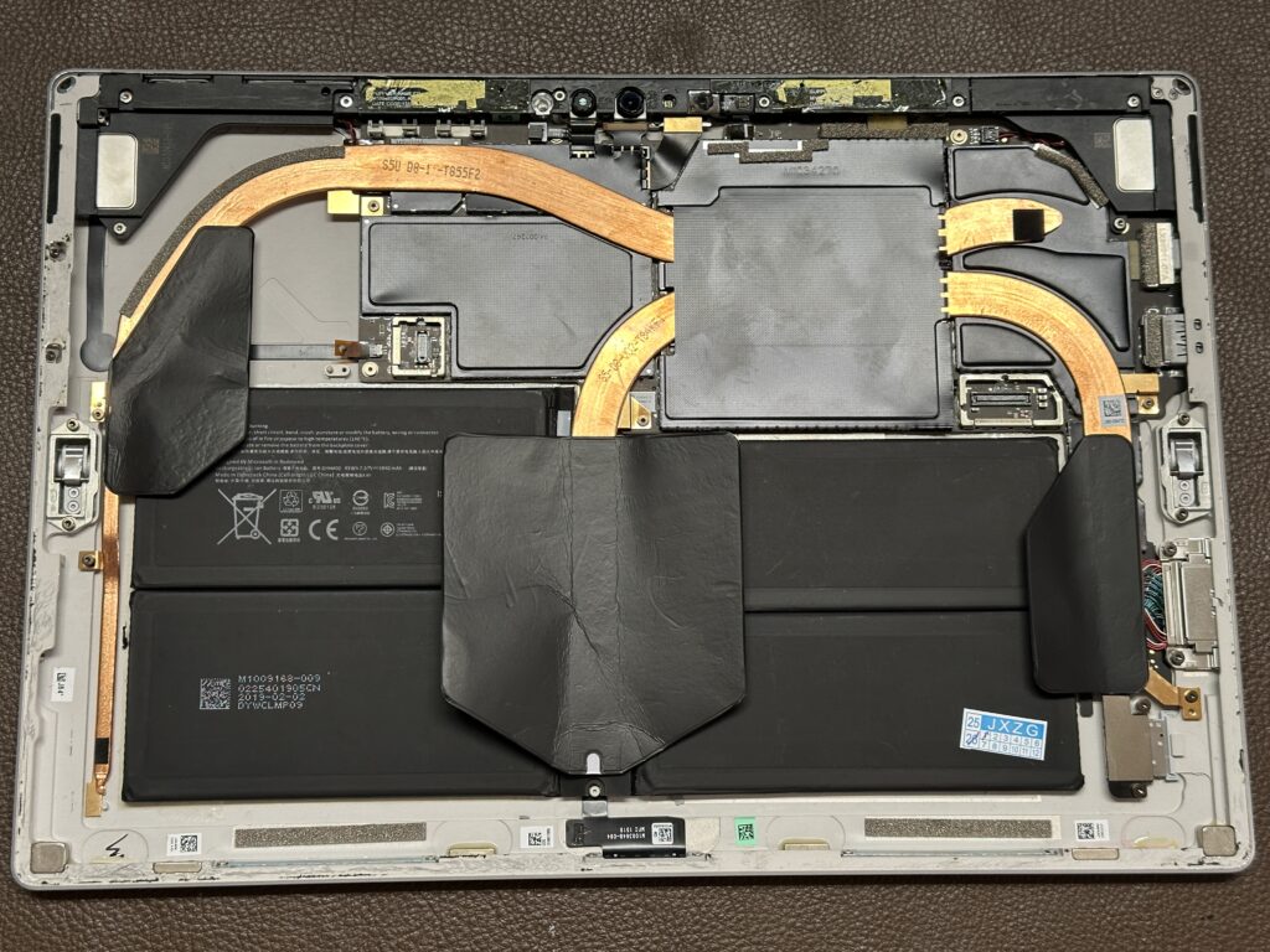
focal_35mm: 48
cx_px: 635
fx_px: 1761
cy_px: 476
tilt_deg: -79.1
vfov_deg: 30.3
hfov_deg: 39.7
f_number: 1.78
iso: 125
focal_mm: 6.86
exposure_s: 1/50
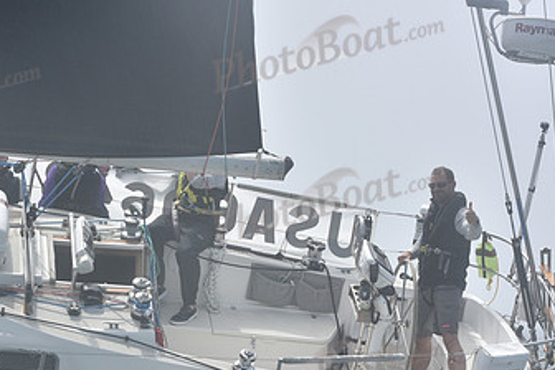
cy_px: 311
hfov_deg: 16.8
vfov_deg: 11.3
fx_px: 1865
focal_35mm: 121
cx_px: 127
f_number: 10
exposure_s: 1/800
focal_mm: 70
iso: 320
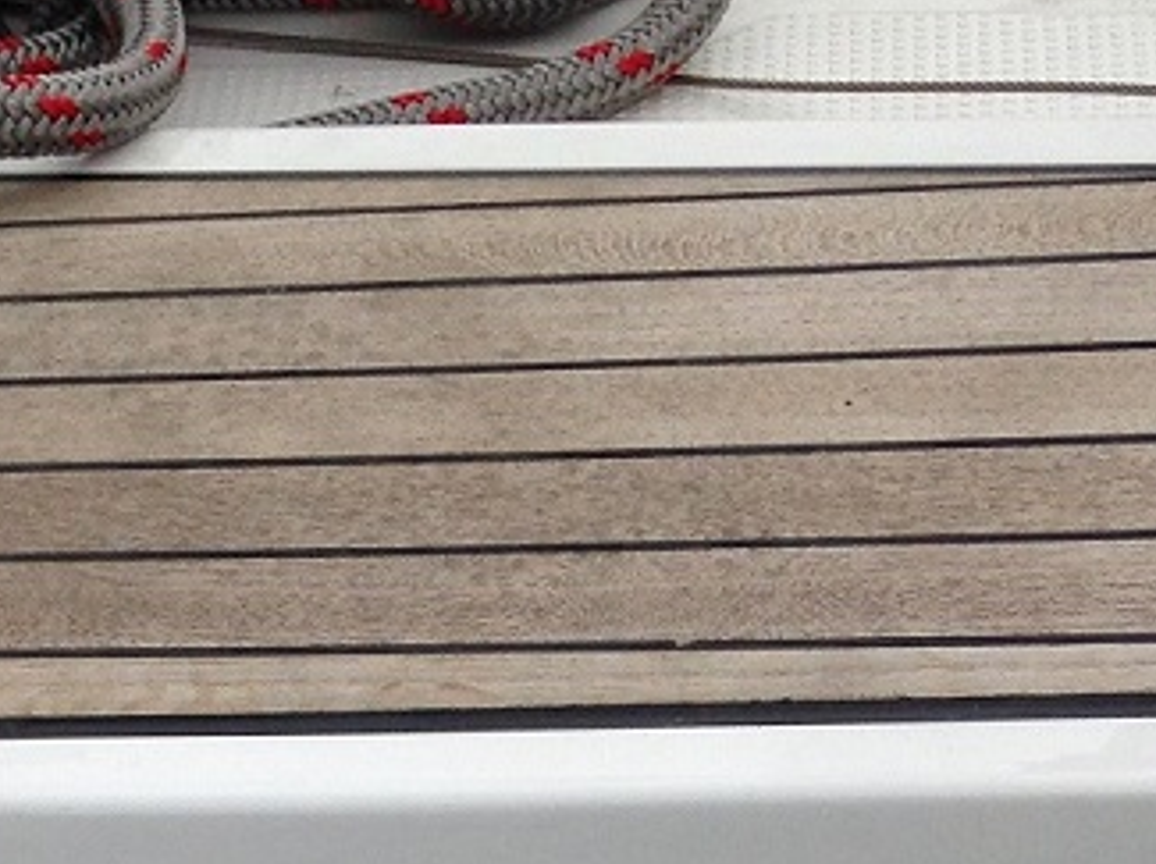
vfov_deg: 11.5
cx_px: -523
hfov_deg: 15.1
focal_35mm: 122
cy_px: 1397
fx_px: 4070
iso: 50
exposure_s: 1/1355
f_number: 2.4
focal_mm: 4.12
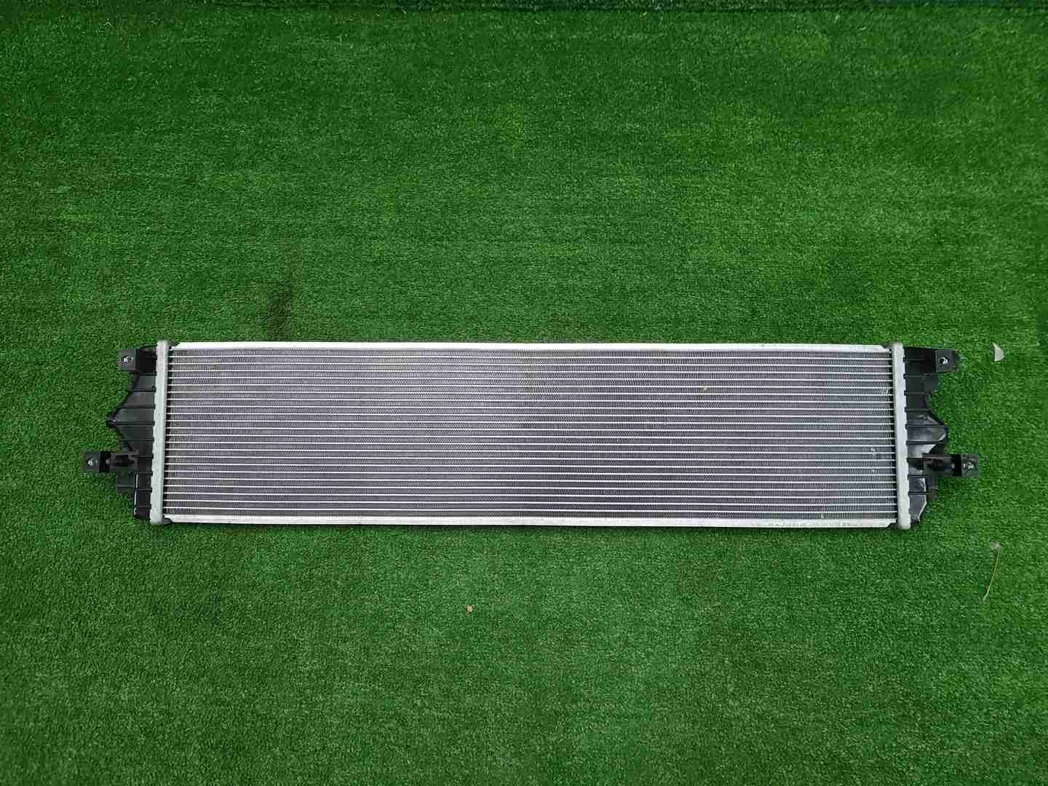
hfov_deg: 67.3
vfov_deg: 53.1
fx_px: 787
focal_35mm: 26
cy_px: 393
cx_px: 524
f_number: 1.8
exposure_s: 1/50
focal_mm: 5.4
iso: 101
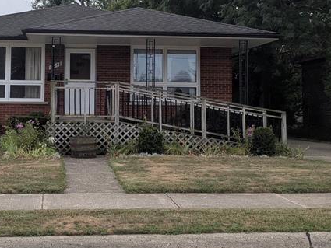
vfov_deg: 22.4
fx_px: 622
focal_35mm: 65
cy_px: 61
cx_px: 114
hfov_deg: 29.6
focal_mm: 4.38
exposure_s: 1/3344
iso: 55
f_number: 1.73
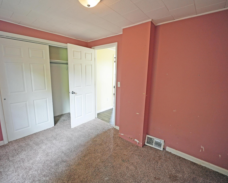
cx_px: 115
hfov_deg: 93.1
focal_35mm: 16
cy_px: 92
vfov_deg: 80.4
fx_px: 108
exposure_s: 1/160
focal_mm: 14
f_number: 2.8
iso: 1250
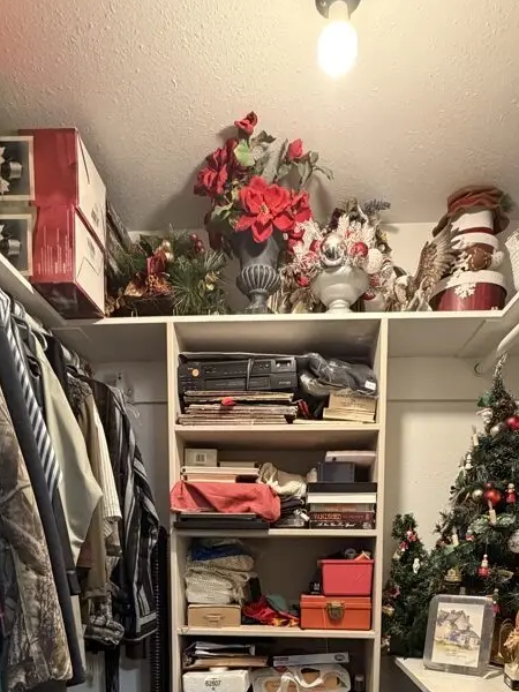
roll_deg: -0.3
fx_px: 560
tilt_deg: -6.0
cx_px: 255
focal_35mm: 28
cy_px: 618
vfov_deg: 55.4
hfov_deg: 49.7
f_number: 2.2
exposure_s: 1/60
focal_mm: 2.22
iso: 500
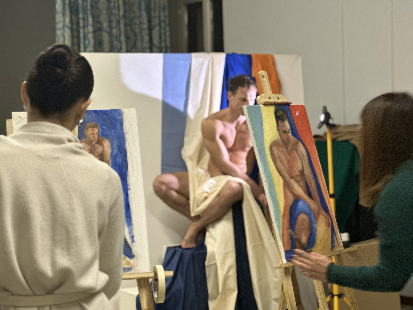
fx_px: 919
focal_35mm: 77
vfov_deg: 19.1
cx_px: 206
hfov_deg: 25.3
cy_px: 155
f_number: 2.8
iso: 320
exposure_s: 1/25
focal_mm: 9
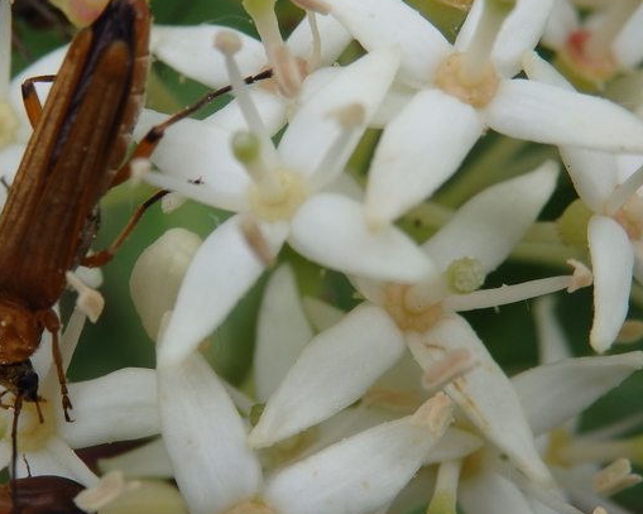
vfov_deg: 14.3
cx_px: 212
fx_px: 2055
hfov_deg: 17.7
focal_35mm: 108
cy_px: 265
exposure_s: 1/125
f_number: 4.4
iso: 100
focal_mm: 11.9
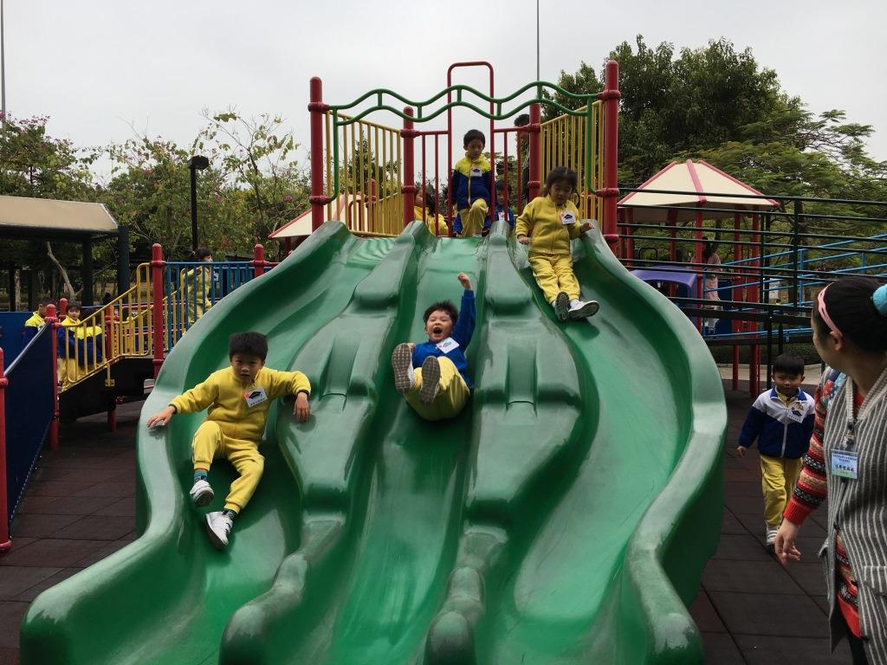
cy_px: 332
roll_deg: +0.6
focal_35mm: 29
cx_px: 444
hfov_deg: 61.7
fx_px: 743
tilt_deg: -2.0
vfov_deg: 48.2
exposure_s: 1/219
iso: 25
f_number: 2.2
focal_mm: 4.15
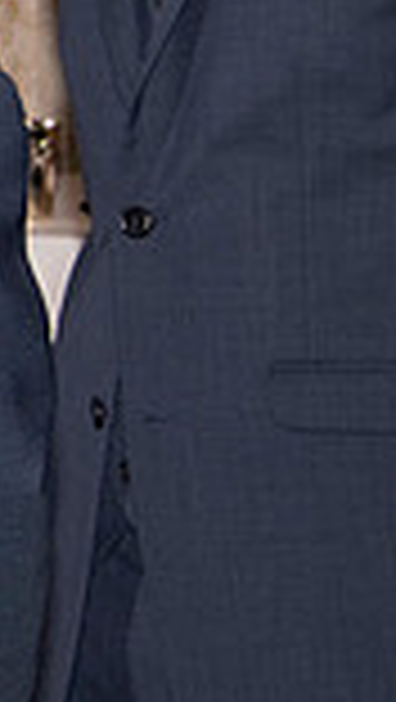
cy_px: -101
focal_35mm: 331
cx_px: -544
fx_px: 6166
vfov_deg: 6.5
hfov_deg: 3.6
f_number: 10
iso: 1000
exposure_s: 1/160
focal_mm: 85
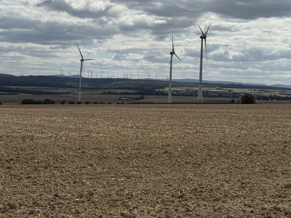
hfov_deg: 22.4
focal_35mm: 87
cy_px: 26
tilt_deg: +3.7
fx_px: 732
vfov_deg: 16.8
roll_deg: -2.5
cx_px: 205
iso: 50
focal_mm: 6.76
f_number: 1.78
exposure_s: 1/11364
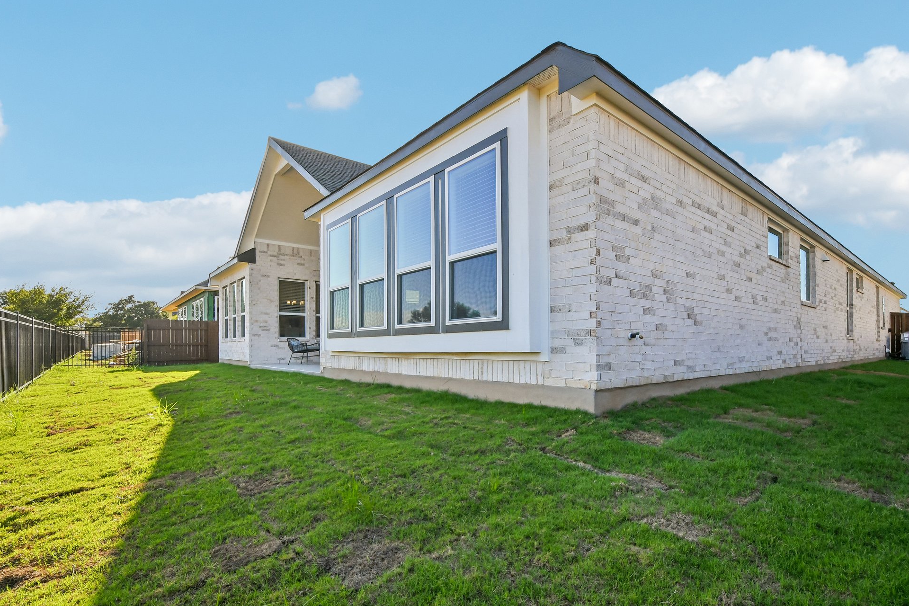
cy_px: 297
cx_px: 467
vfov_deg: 73.7
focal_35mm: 16
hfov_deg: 96.7
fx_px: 404
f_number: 8
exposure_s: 1/500
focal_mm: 10
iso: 400
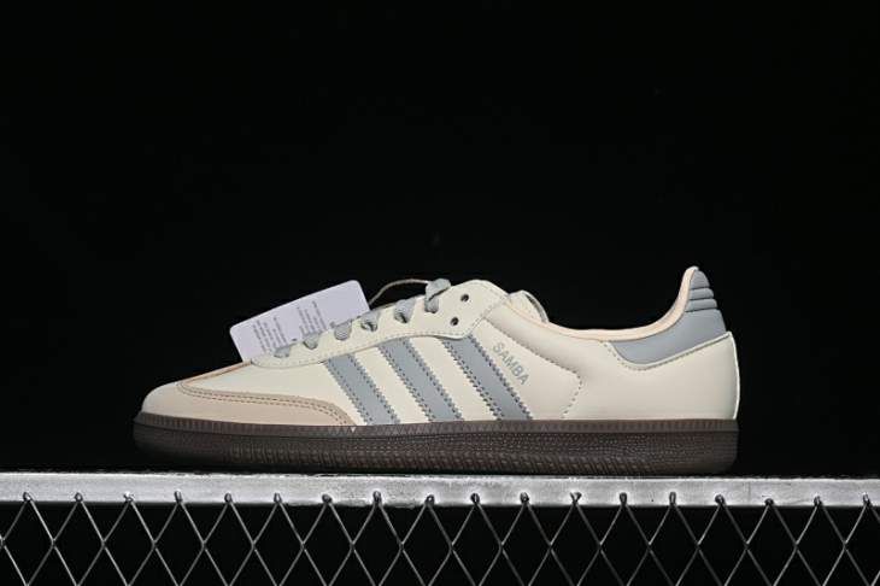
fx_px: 1832
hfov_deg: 27.0
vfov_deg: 18.2
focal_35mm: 75
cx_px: 440
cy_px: 293
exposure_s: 1/60
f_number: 7.1
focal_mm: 50
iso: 160
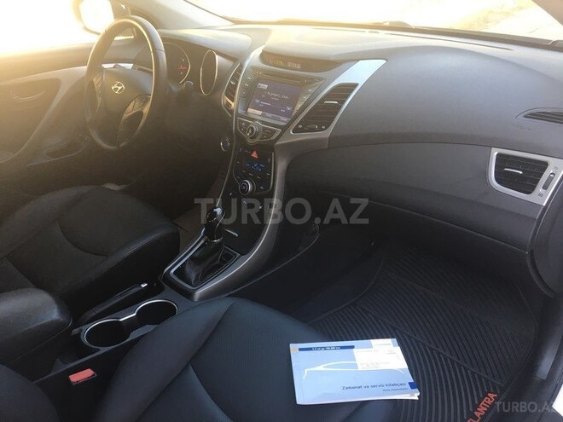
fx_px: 472
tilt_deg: -28.4
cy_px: 211
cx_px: 282
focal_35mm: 29
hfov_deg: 61.7
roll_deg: +3.1
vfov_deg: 48.2
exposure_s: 1/33
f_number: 2.2
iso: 32
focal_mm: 4.15
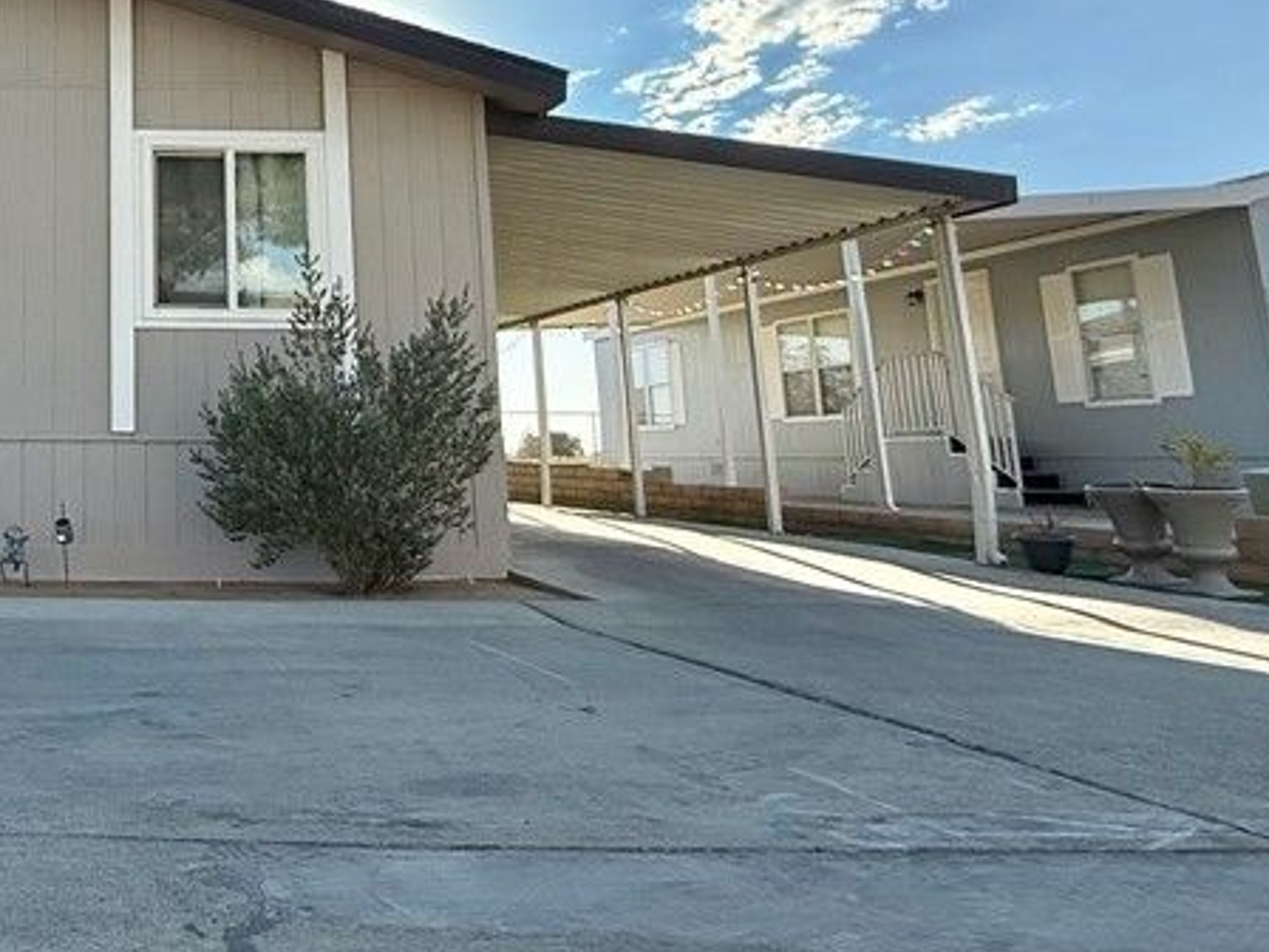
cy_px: 249
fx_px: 1173
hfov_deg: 48.3
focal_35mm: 32
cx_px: 40
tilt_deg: +10.9
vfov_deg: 42.9
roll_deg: -0.9
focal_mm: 2.22
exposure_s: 1/1572
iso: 64
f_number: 2.2
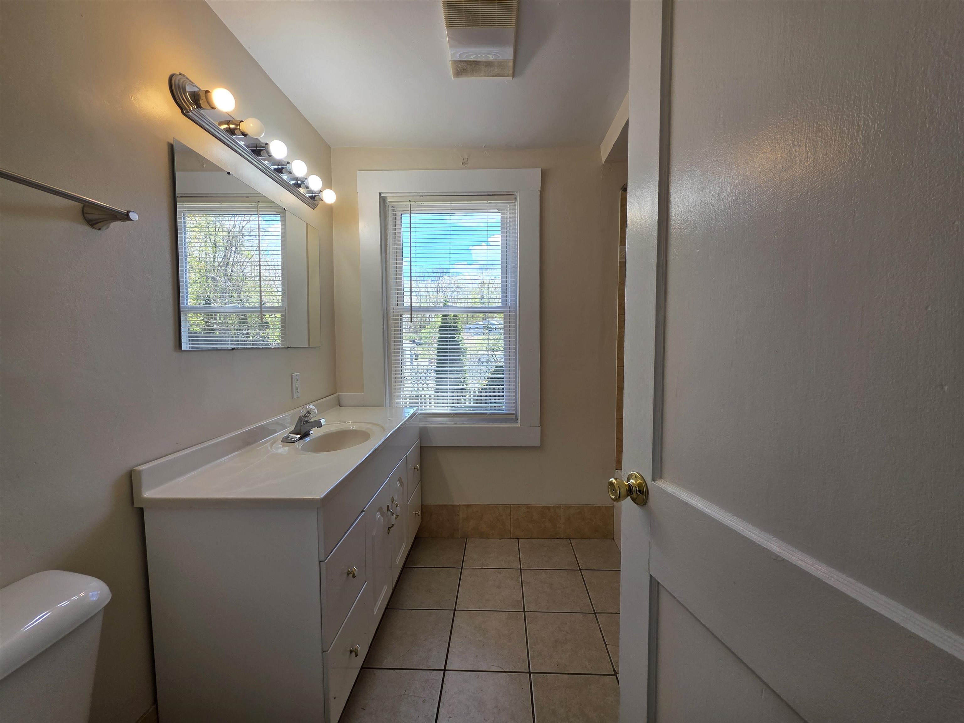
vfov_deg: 89.9
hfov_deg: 106.2
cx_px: 482
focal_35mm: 13
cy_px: 362
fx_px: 362
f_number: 1.9
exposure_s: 1/120
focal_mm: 2.2
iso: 25
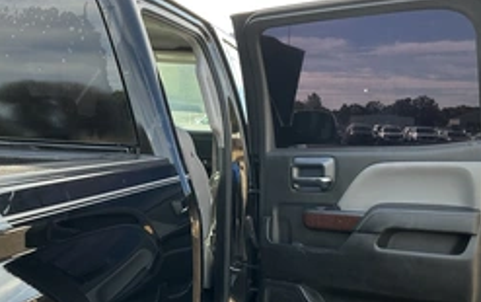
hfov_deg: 41.5
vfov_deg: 26.8
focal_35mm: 48
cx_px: 177
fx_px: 630
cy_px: 195
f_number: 1.8
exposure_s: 1/122
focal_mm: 3
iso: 25
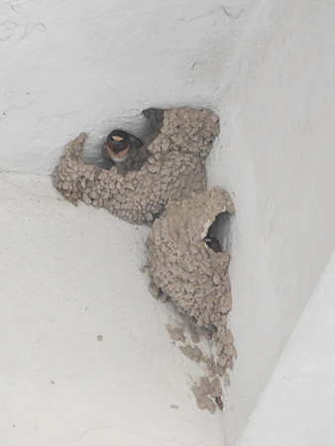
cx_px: 168
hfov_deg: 2.5
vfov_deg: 3.3
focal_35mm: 600
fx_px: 7735
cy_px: 223
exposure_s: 1/320
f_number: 5.6
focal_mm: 300
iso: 1250
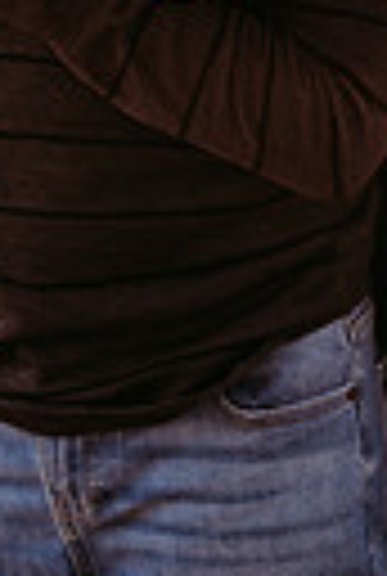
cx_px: 360
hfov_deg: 4.6
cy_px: -252
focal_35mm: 298
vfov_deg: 6.8
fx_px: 4779
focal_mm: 85
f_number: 2.2
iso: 320
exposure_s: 1/400
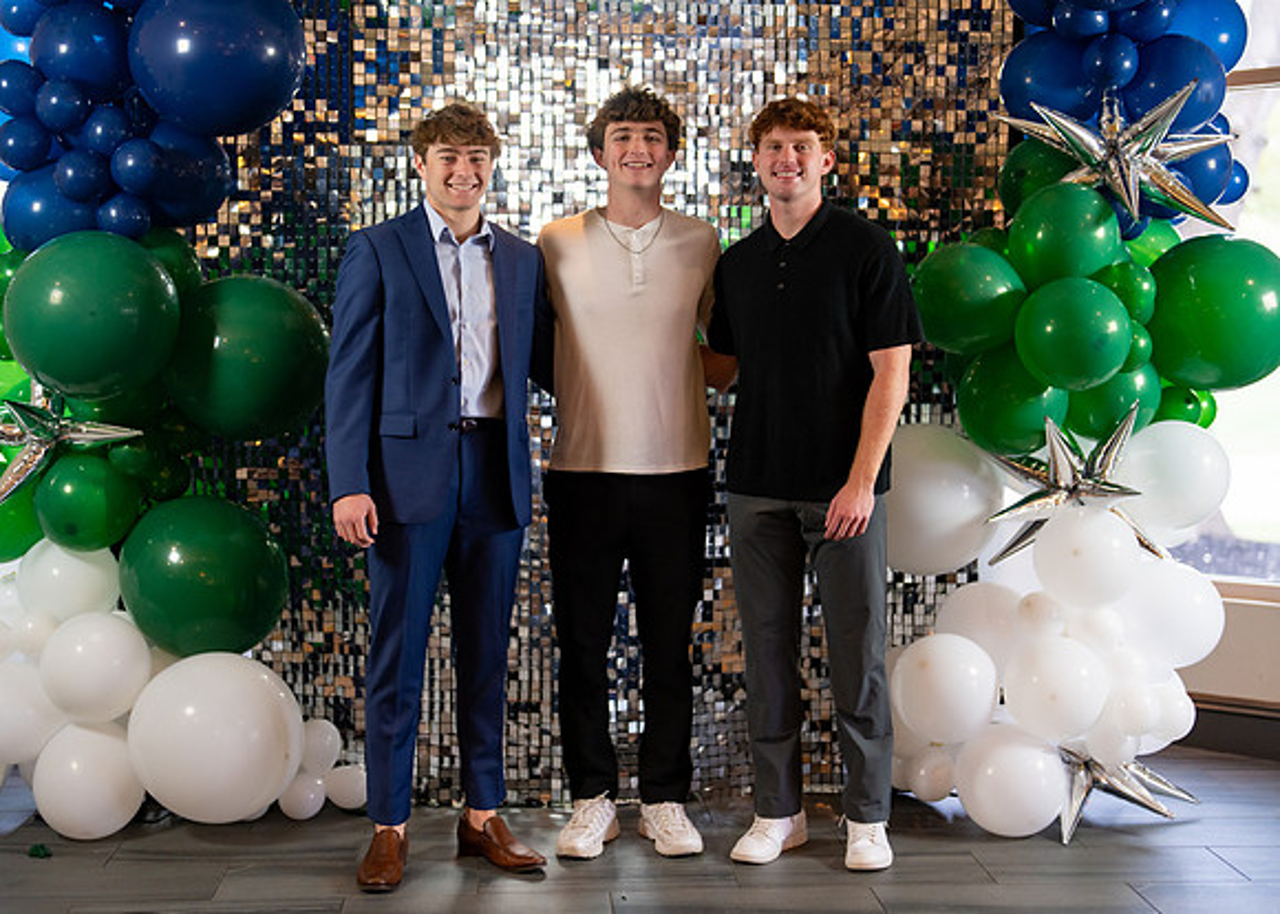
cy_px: 457
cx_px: 641
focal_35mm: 54
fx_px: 1950
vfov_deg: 26.4
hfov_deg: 36.3
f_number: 1.2
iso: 800
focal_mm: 50
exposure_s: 1/320
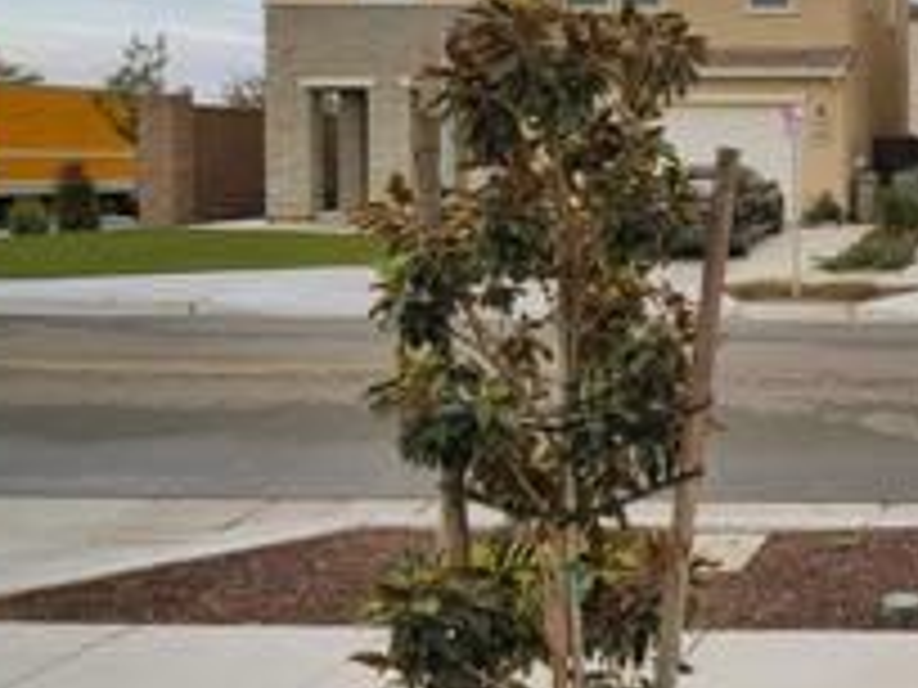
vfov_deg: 32.6
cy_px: 225
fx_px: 1167
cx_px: 1161
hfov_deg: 33.1
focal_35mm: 44
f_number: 5.6
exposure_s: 1/640
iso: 250
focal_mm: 7
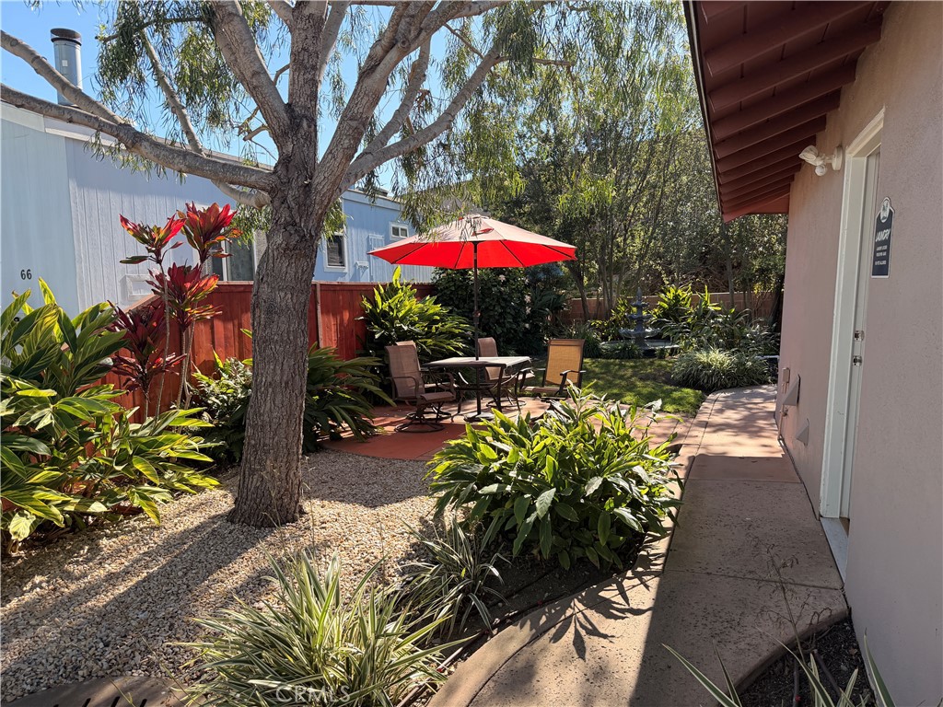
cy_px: 354
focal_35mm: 24
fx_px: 654
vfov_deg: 56.8
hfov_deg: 71.6
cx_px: 472
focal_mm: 6.76
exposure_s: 1/1770
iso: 100
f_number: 1.78
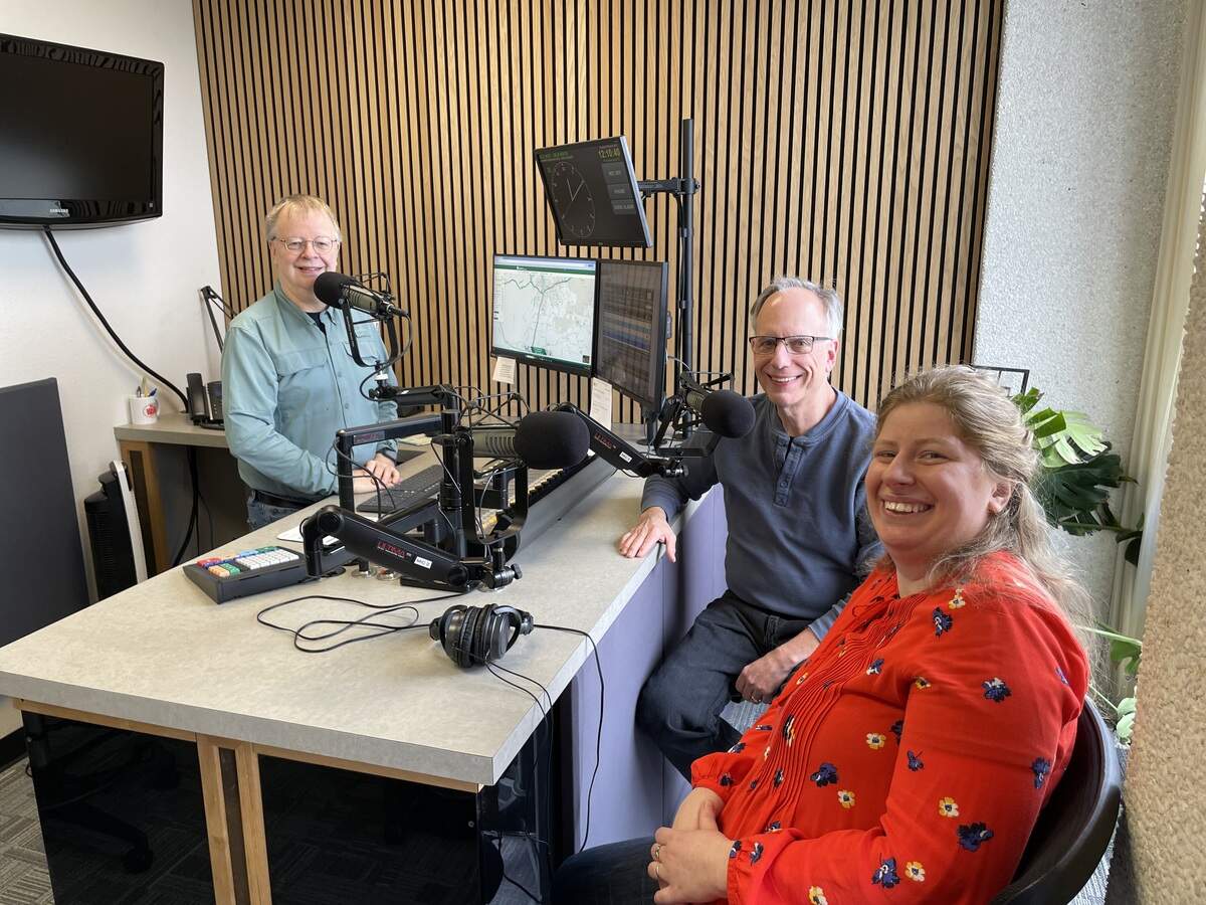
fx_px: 906
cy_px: 452
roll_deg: +0.5
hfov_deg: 67.3
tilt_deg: -14.4
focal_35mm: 26
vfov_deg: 53.1
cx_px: 603
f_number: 1.6
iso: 80
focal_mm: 4.2
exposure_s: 1/60
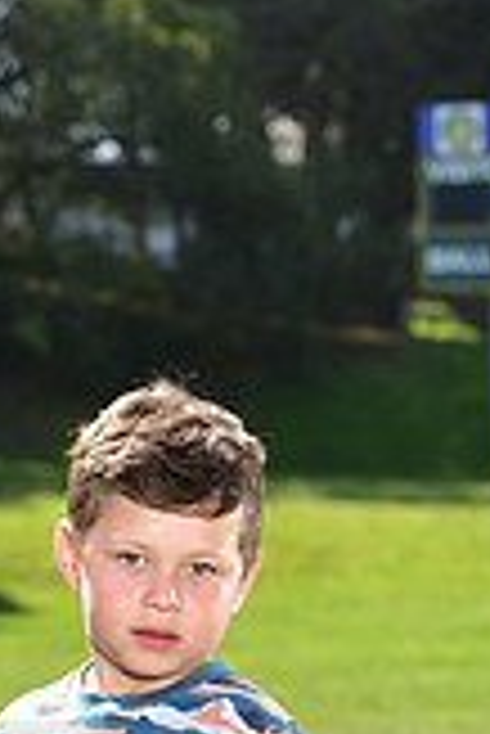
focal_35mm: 249
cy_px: 784
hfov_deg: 5.5
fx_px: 5073
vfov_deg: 8.2
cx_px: -236
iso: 80
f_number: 5
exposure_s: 1/250
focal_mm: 70
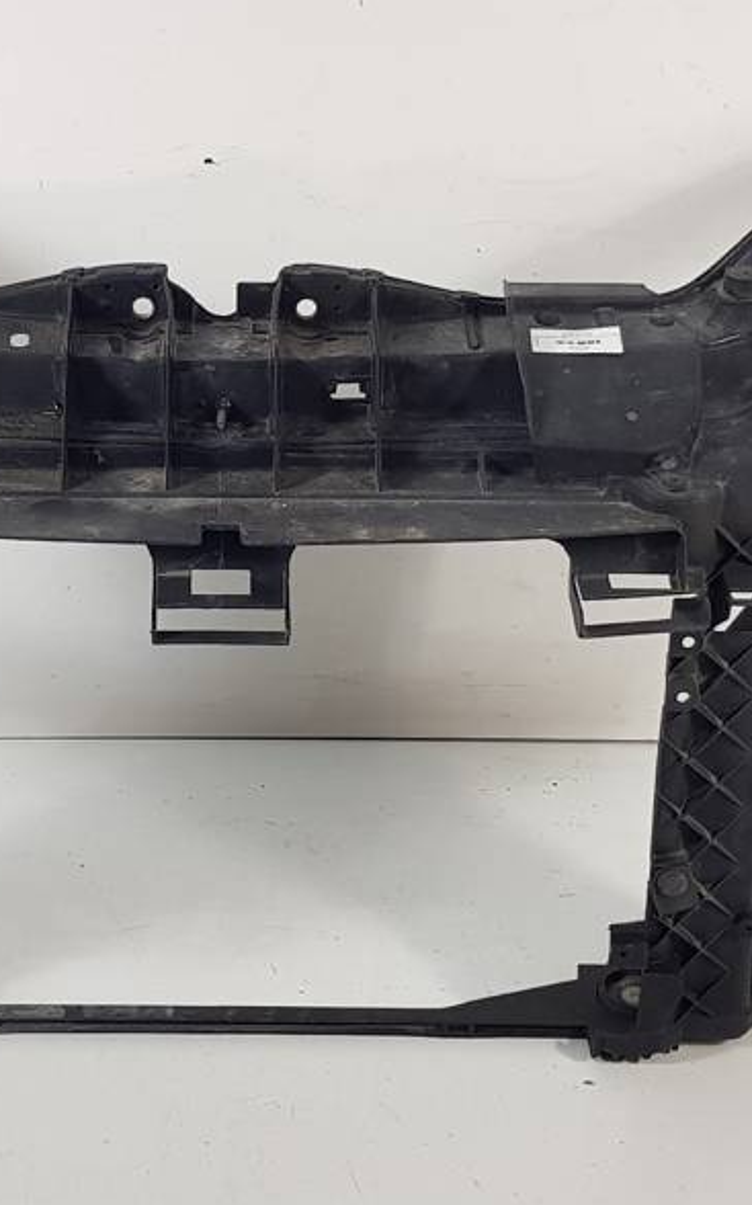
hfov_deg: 28.3
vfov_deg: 44.3
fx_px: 1477
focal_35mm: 45
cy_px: 553
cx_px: 232
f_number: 1.7
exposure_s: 1/100
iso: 80
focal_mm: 4.2
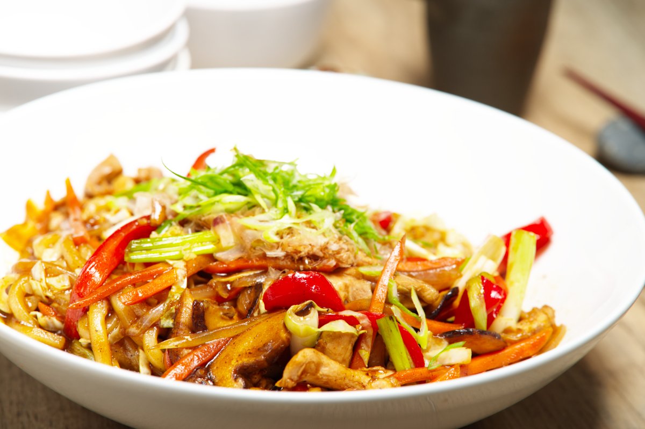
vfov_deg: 13.0
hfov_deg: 19.5
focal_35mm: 105
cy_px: 214
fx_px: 1880
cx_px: 322
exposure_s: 1/80
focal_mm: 105
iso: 100
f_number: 6.3
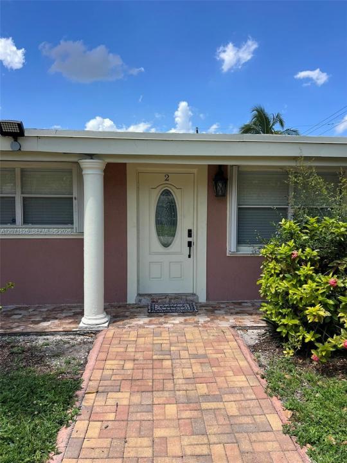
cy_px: 232
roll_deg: -0.7
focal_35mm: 26
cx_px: 174
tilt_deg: -2.5
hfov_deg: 53.1
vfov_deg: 67.3
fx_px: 348
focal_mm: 5.7
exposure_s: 1/2762
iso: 50
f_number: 1.5
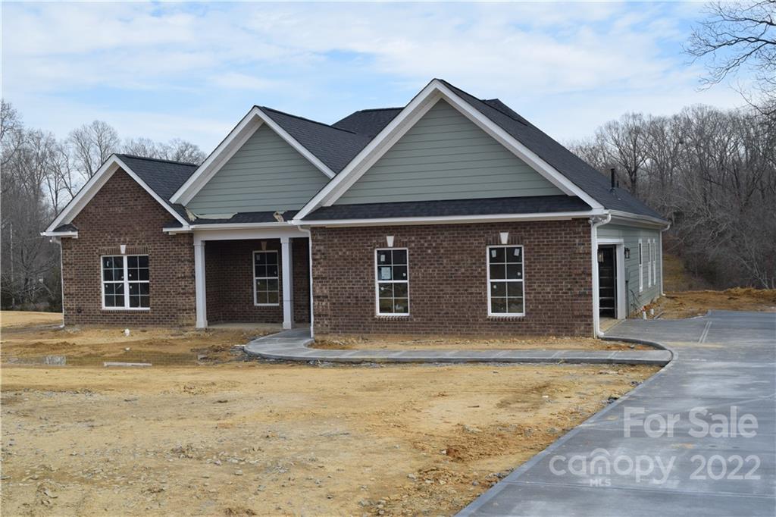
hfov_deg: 46.4
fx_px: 905
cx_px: 388
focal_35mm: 42
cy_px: 258
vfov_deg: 31.9
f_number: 9
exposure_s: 1/320
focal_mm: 28
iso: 200
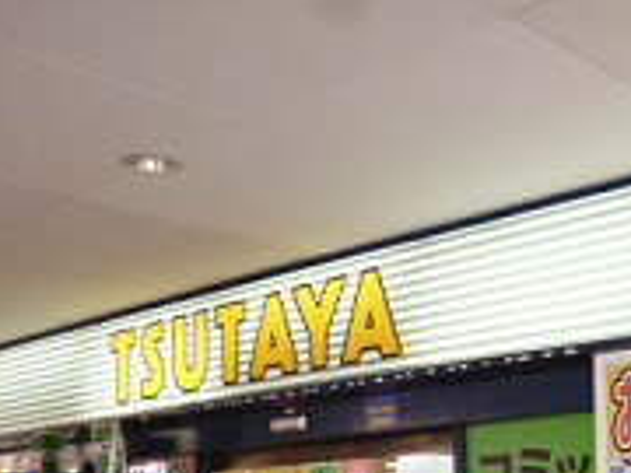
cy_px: 527
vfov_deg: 22.9
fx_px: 1094
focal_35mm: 60
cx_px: 498
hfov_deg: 31.4
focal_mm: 4.3
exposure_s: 1/60
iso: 250
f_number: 2.5
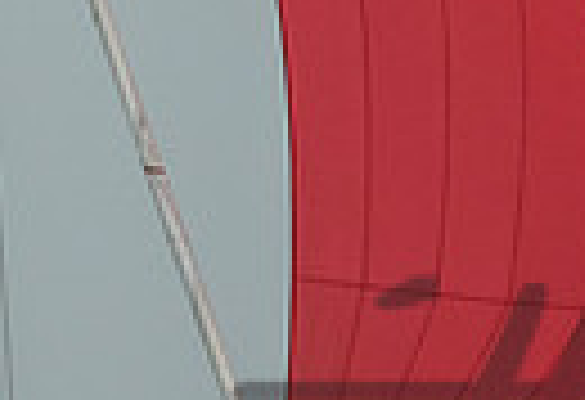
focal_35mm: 1457
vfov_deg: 1.0
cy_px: 313
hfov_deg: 1.4
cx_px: -62
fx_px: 23872
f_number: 9
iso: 800
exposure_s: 1/1600
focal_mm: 200
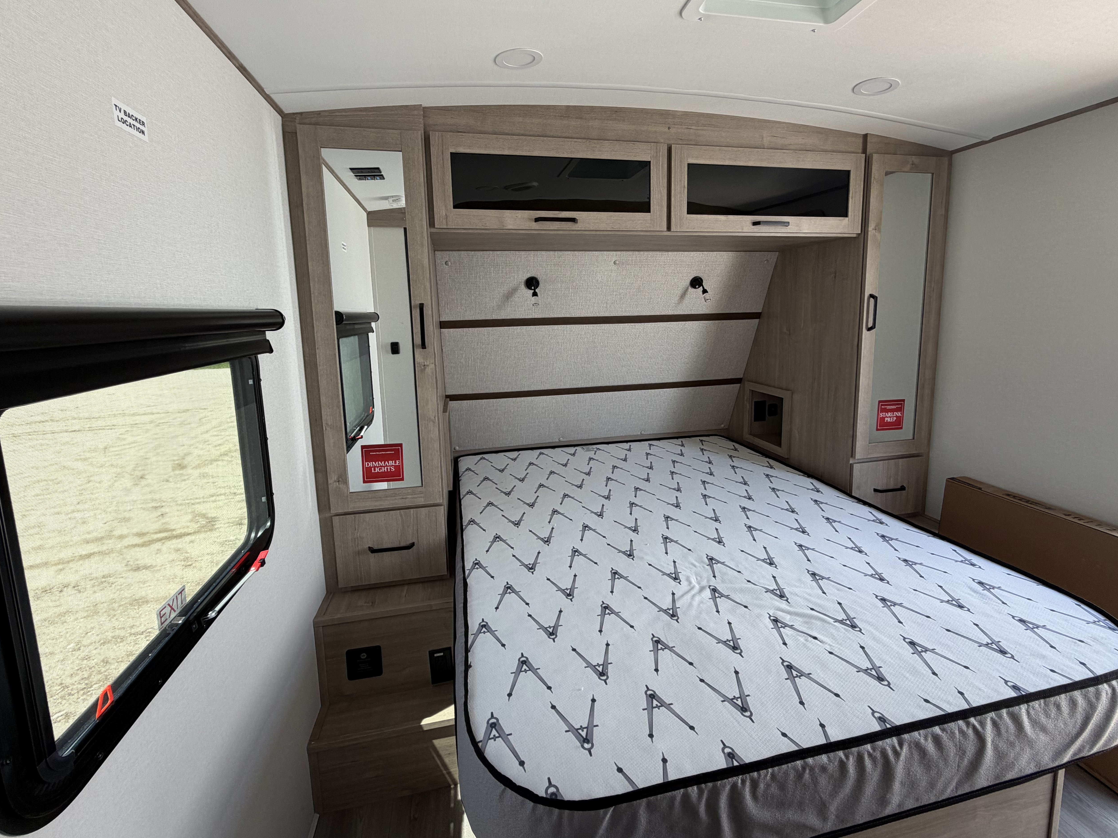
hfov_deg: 94.5
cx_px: 579
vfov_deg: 77.9
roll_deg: +1.9
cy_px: 382
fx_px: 517
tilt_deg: -7.9
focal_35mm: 16
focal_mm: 2.22
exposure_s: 1/121
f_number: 2.2
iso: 64
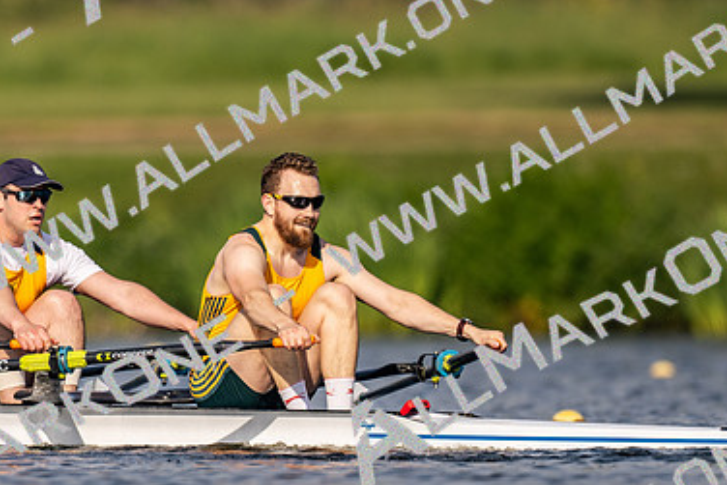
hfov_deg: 1.5
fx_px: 28059
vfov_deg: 1.0
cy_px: 308
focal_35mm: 1389
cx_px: 186
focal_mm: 600
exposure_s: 1/2500
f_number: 4
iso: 180
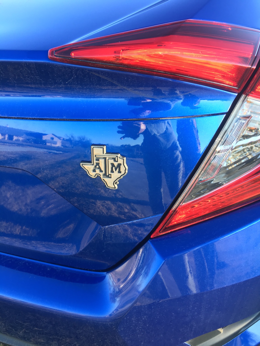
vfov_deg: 61.7
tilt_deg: -33.4
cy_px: 173
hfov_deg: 48.2
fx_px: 290
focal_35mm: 29
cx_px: 130
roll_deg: -3.4
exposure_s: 1/120
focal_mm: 4.15
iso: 32
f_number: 2.2
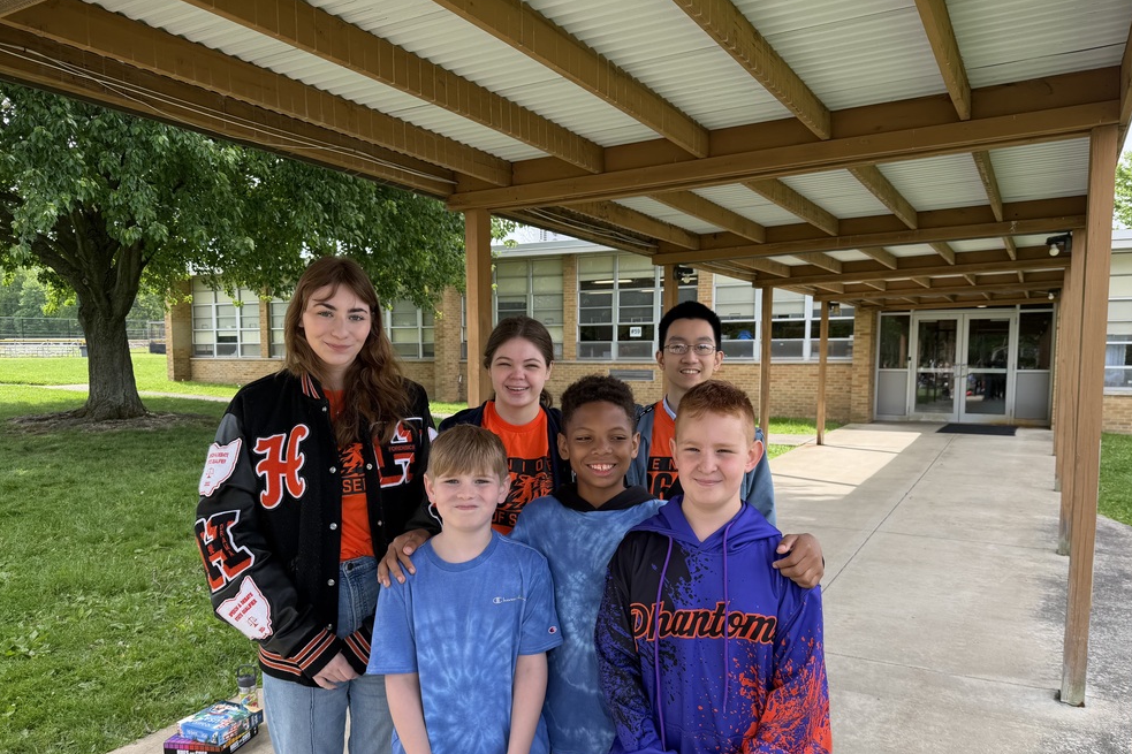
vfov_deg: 49.3
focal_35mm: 26
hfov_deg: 69.4
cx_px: 585
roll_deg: -0.9
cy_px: 436
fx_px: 817
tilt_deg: -5.3
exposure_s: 1/888
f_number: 1.78
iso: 80
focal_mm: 6.76
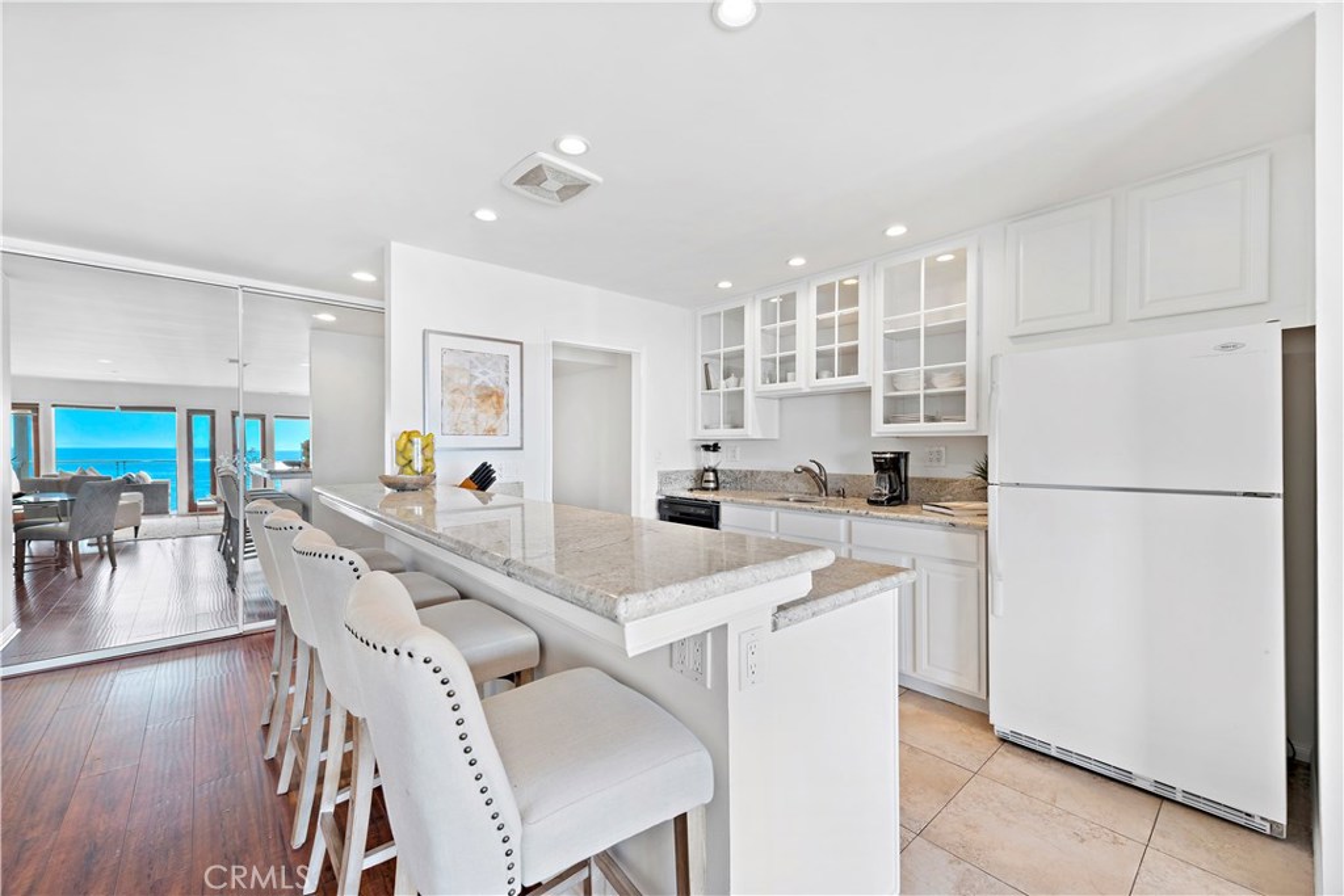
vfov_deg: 81.2
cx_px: 672
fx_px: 523
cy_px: 448
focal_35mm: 14
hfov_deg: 104.2
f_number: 7.1
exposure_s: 1/160
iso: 125
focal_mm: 14
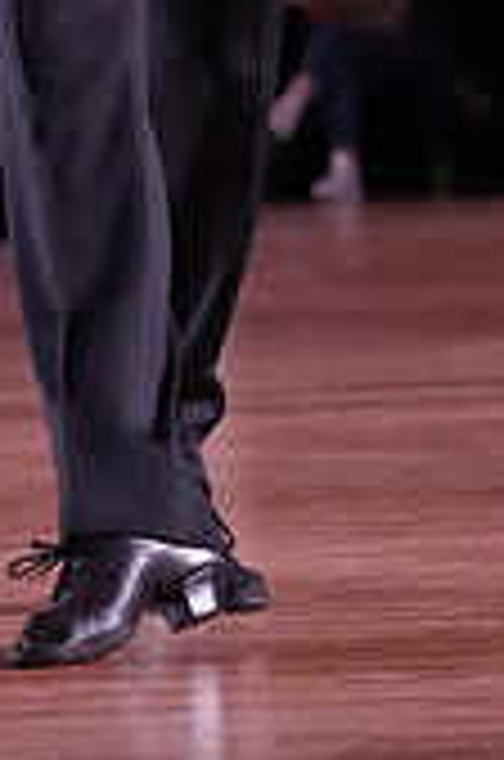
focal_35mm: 406
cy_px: -328
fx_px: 8560
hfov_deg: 3.4
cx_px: -115
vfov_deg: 5.1
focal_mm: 118
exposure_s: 1/250
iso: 5000
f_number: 5.6
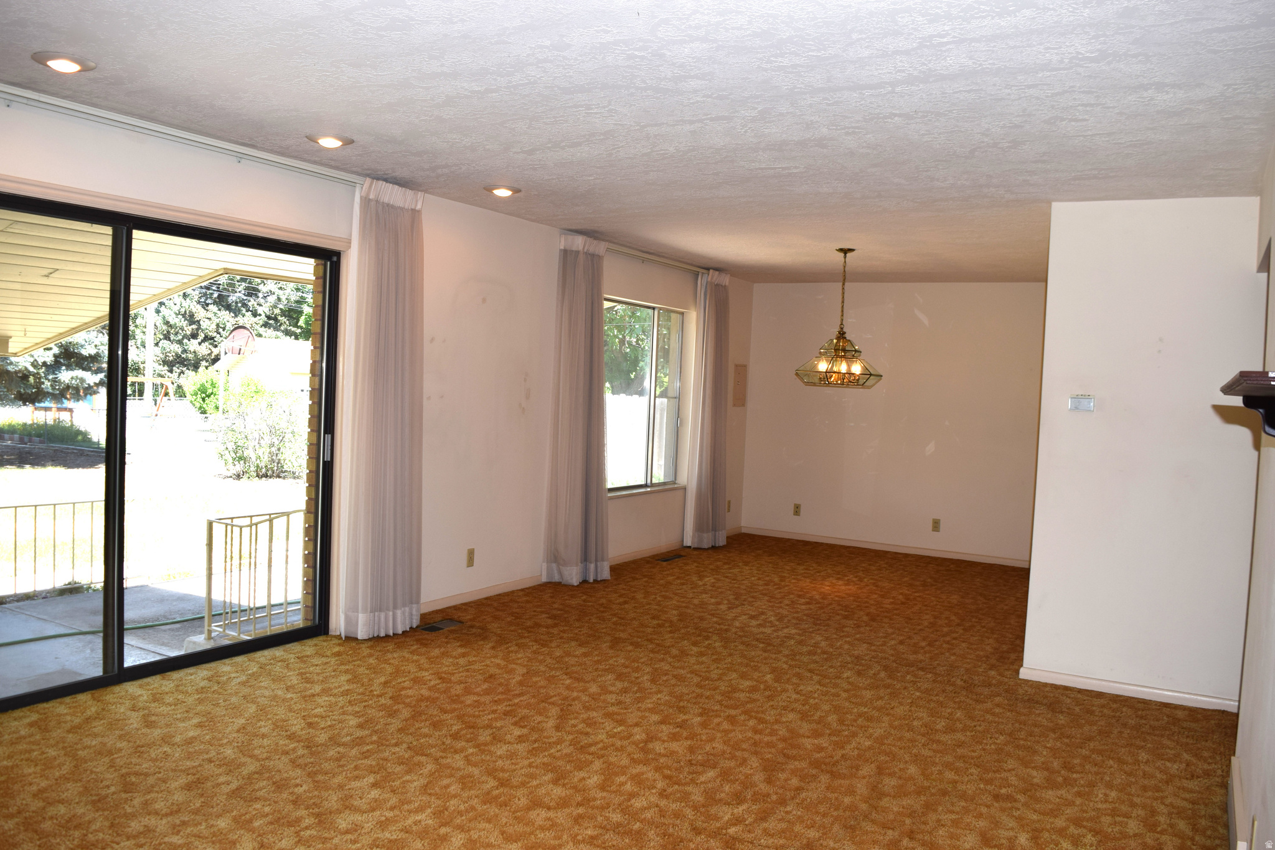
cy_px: 425
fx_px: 956
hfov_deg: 67.4
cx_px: 638
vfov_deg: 47.9
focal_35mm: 27
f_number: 5.6
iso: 125
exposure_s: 1/125
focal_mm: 18
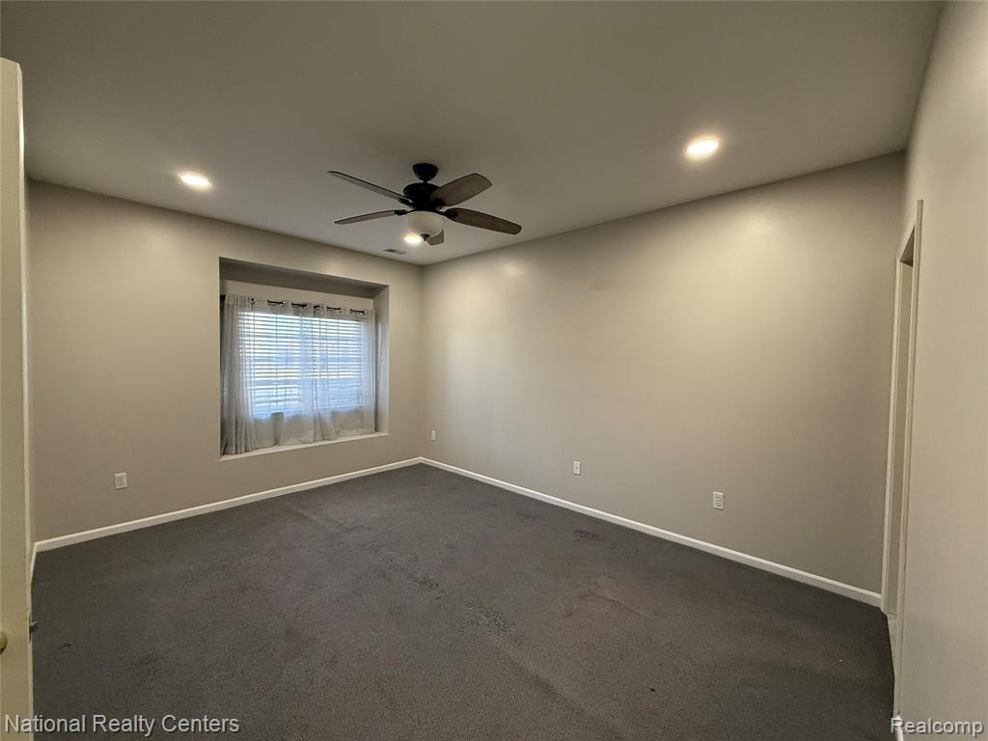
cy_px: 370
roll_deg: -0.5
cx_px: 494
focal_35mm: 14
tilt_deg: -1.4
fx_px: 400
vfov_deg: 85.7
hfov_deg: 102.1
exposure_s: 1/120
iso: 320
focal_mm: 2.22
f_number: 2.2
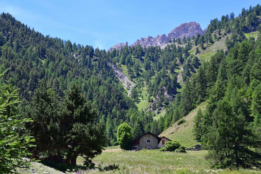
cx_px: 130
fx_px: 544
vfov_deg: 18.2
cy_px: 87
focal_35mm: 75
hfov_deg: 27.0
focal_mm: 50
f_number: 10
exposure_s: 1/250
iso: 400
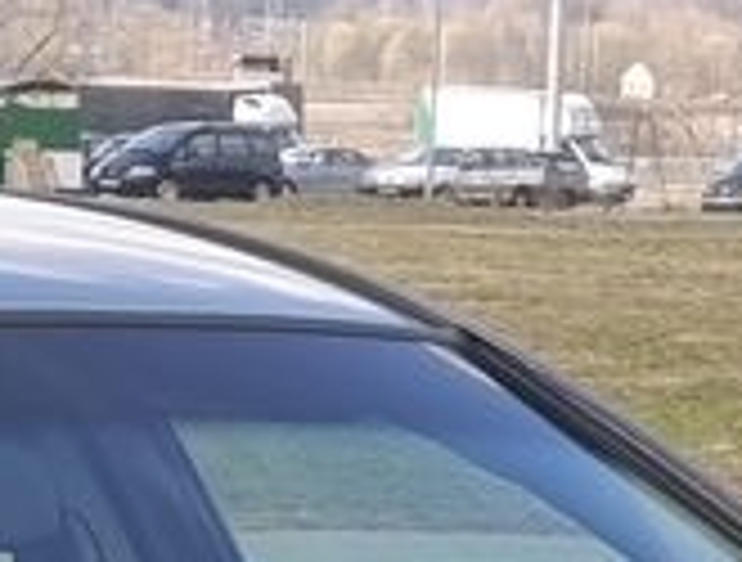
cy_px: 1592
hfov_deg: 11.7
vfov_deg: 7.9
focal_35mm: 167
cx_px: 126
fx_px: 3593
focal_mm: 6.14
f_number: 1.6
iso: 50
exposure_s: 1/215
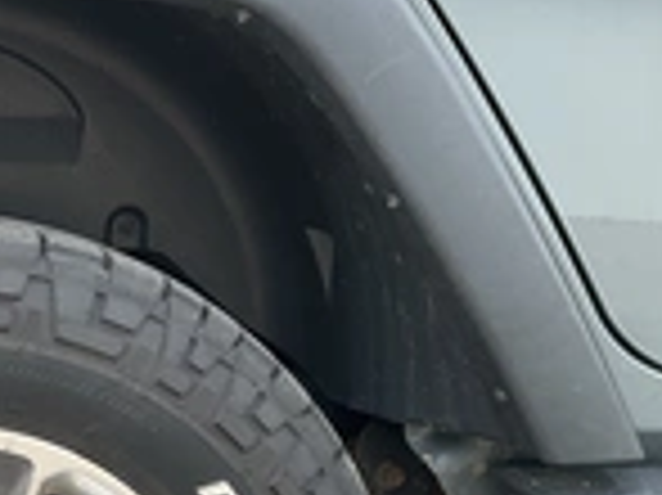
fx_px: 1510
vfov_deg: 18.2
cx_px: -117
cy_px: 495
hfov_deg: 22.9
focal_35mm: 79
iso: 20
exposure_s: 1/160
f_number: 1.8
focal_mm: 3
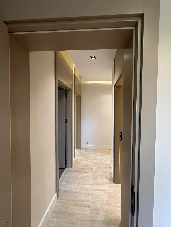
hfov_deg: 81.7
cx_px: 89
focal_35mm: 15
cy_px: 112
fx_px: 99
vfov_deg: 98.2
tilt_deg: -1.7
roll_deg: -1.0
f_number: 2.2
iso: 160
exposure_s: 1/50
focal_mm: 2.22
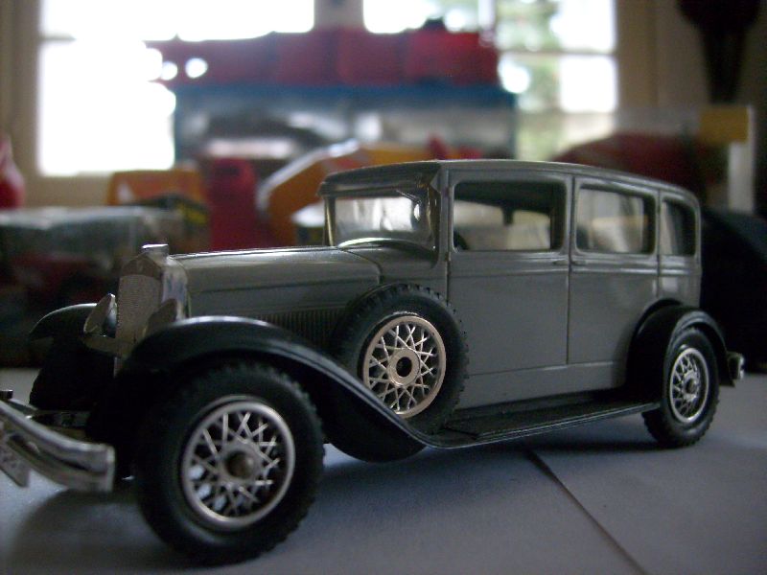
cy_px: 288
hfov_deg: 52.6
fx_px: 776
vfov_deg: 40.7
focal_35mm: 35
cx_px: 384
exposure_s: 1/30
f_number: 2.8
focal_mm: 5.8
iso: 200
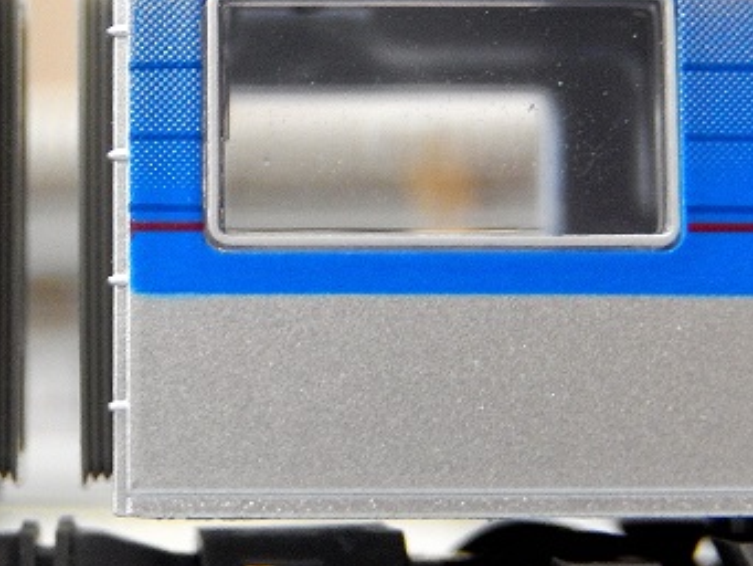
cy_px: 273
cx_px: 55
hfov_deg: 16.3
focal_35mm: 119
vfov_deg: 12.5
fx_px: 2590
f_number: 4.6
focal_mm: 10.4
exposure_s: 1/8
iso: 720
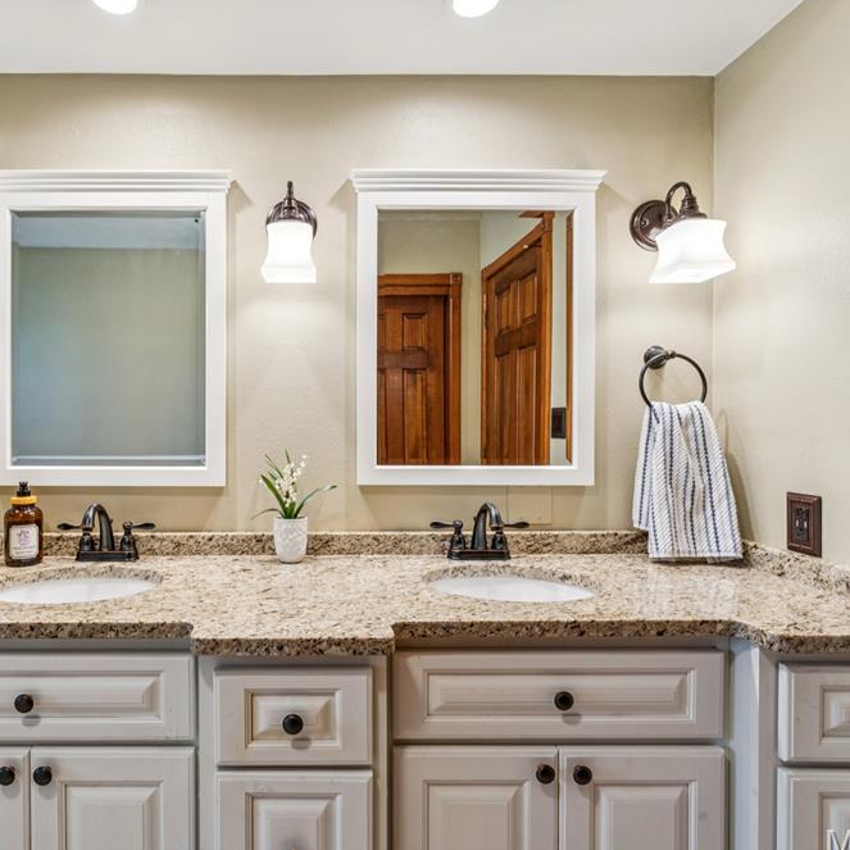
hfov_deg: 70.1
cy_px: 433
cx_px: 297
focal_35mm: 21
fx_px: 587
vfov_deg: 71.8
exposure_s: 1/3.33
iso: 200
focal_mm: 16.1
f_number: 13
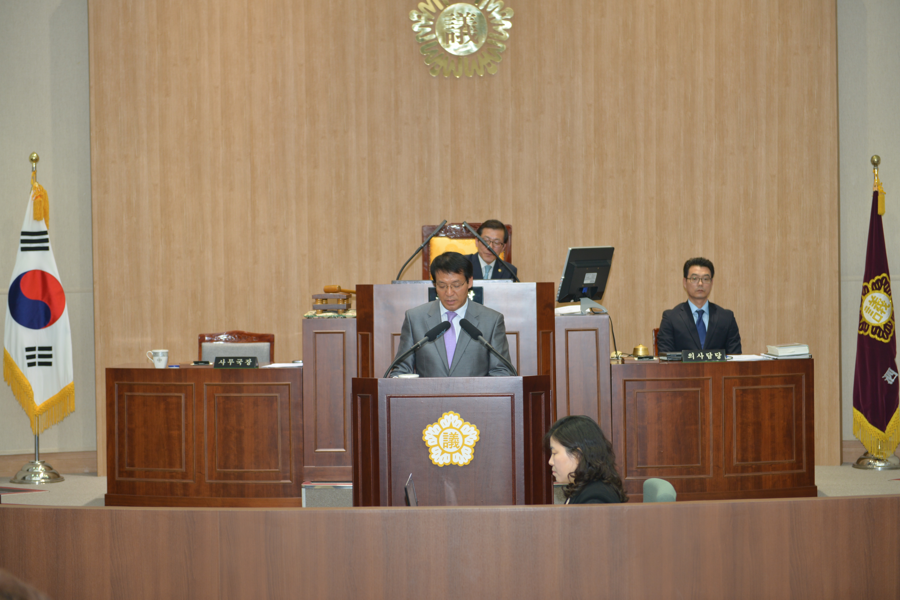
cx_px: 450
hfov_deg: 28.8
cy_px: 300
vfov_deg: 19.5
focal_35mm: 70
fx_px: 1750
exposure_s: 1/100
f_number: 2.8
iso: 400
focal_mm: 70
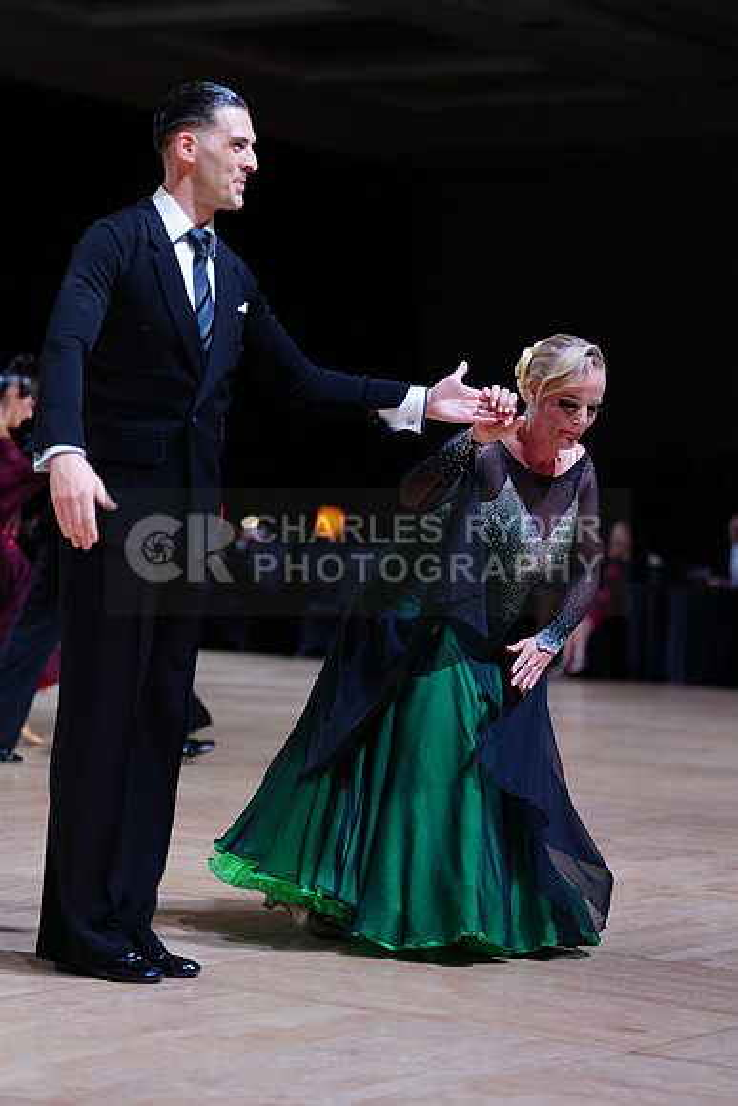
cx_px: 369
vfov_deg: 21.0
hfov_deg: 14.1
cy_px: 553
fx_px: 2981
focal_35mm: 97
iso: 640
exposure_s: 1/500
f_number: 2.8
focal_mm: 97
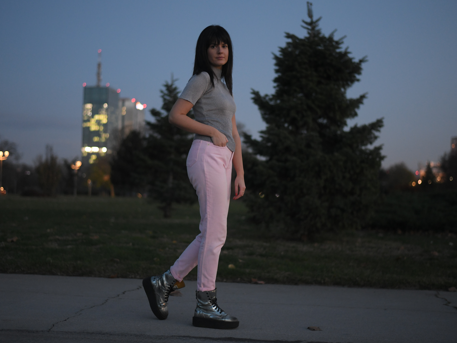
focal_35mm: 55
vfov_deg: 26.6
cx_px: 218
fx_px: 726
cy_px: 169
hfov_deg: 34.9
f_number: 1.8
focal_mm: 50
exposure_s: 1/100
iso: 2500
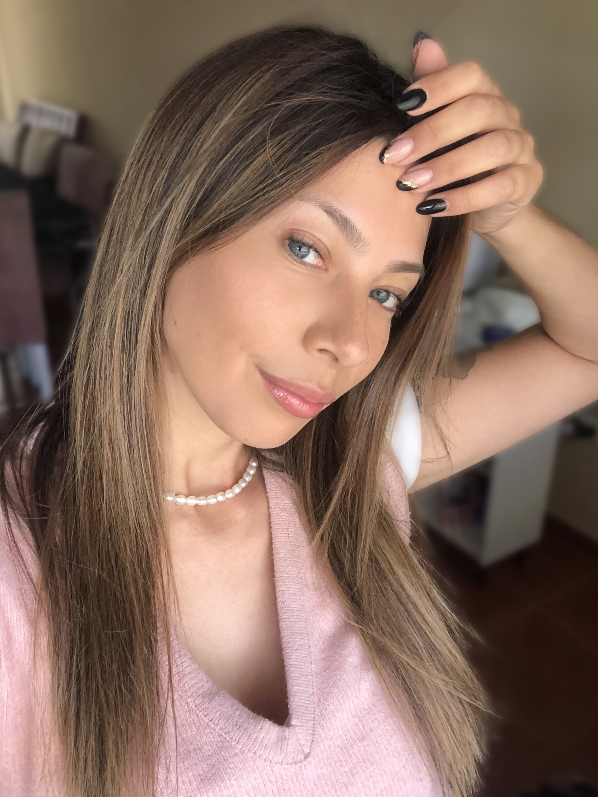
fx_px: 760
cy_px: 405
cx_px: 299
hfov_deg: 42.9
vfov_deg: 55.4
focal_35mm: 33
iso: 160
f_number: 2.2
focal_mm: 2.87
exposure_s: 1/120
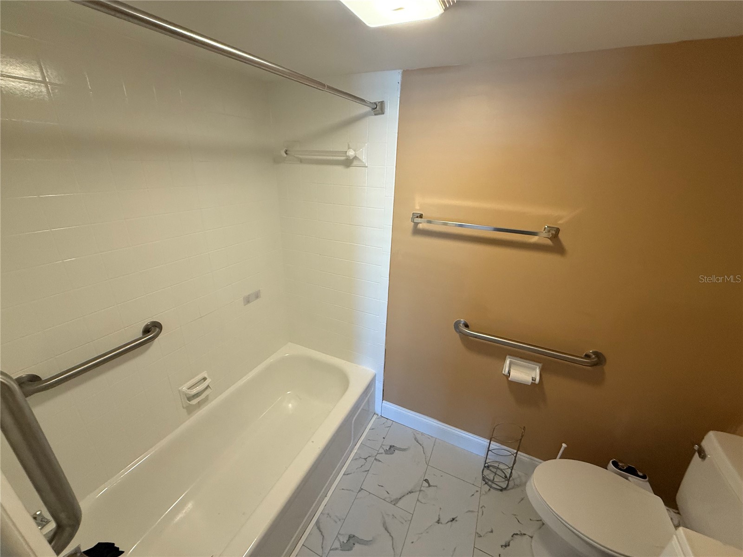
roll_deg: -1.9
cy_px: 278
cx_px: 372
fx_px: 300
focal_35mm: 14
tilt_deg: -21.6
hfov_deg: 102.1
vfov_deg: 85.7
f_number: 2.2
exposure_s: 1/60
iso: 320
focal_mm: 2.22
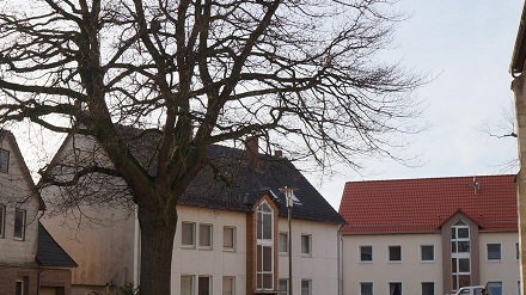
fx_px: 809
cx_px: 215
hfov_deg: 35.9
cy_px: 152
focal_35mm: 58
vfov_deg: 20.7
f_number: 8
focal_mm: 18
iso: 200
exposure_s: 1/320
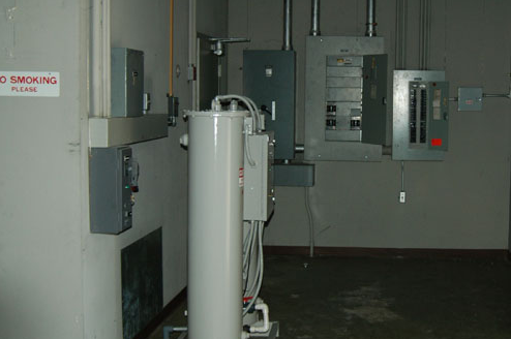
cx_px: 360
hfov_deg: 38.3
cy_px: 156
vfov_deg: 26.4
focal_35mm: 51
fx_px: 723
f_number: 4
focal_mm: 24
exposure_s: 1/60
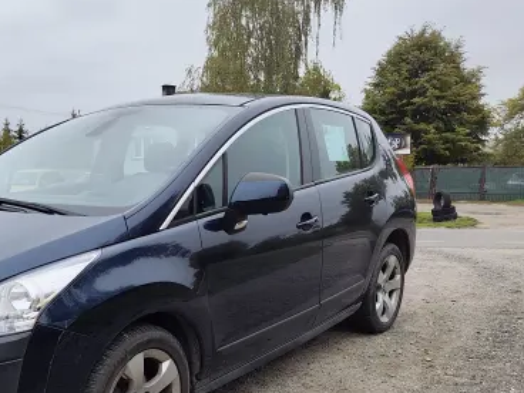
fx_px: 606
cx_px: 114
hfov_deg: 44.8
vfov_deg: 35.2
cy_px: 292
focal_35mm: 40
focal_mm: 6.07
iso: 50
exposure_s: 1/107
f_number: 1.7
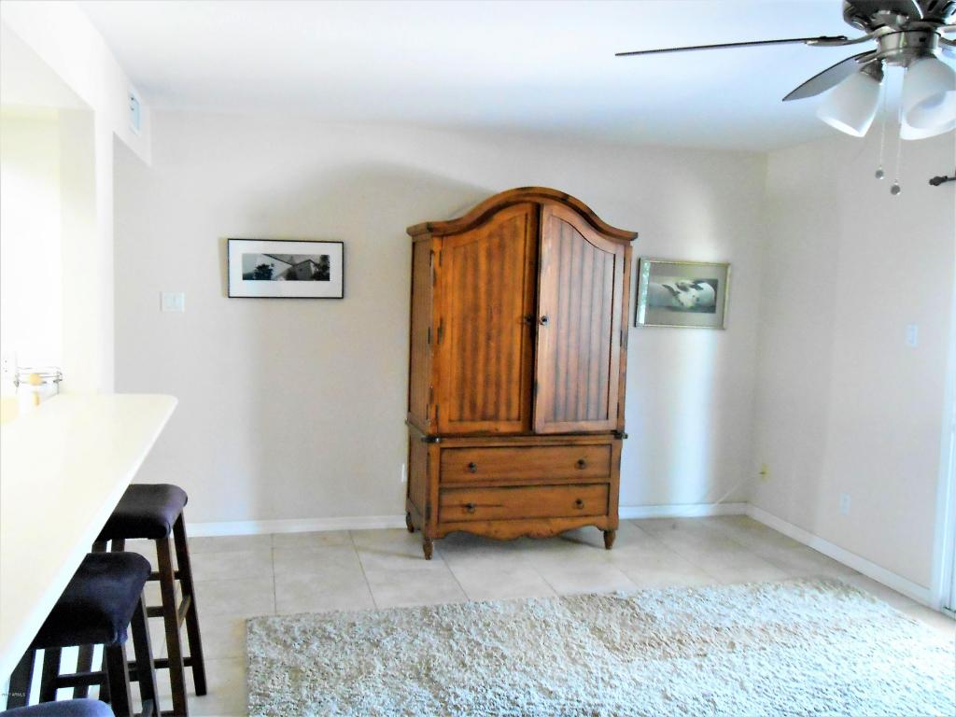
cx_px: 478
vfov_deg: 46.8
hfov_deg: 60.0
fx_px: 829
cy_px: 358
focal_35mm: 30
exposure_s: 1/6
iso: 800
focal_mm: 5.3
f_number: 3.8
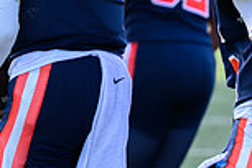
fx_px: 5278
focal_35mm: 754
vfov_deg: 1.8
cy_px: 127
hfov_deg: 2.7
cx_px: -28
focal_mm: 160
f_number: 4
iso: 2500
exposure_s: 1/2000
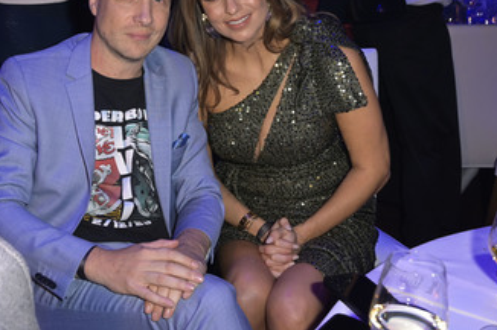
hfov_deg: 41.4
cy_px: 123
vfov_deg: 28.5
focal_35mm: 47
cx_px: 165
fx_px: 649
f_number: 5.6
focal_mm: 34
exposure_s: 1/125
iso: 2500
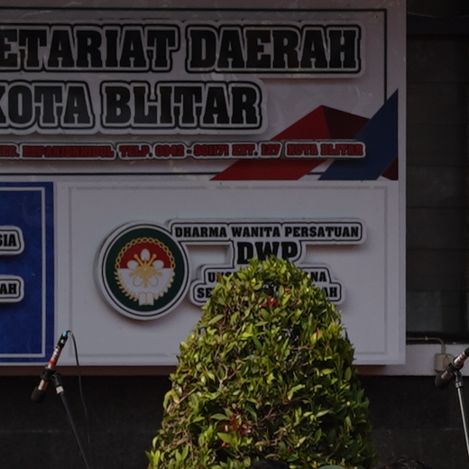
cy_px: 358
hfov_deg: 2.5
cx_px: -233
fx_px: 10684
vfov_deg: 2.5
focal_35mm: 697
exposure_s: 1/250
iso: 80
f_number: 7.1
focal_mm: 94.9
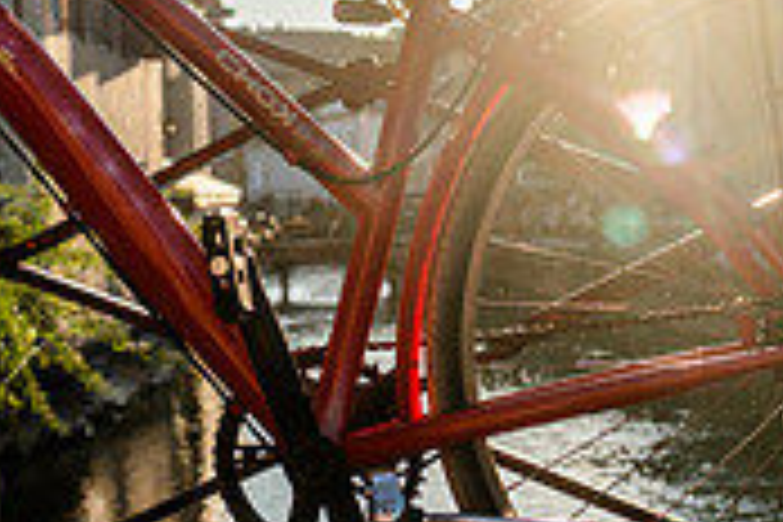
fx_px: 1740
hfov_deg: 24.9
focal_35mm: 80
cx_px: 648
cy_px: 7
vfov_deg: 16.7
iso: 125
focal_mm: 24
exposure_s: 1/1000
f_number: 4
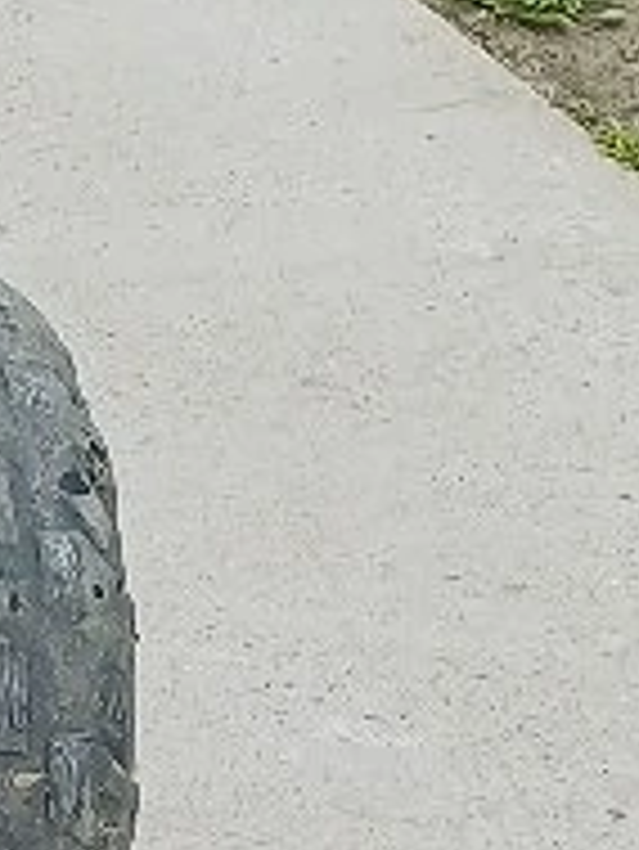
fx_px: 4327
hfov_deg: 7.4
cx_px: -1278
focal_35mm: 176
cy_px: 866
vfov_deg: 11.1
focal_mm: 4.65
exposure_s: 1/455
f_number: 1.8
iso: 50
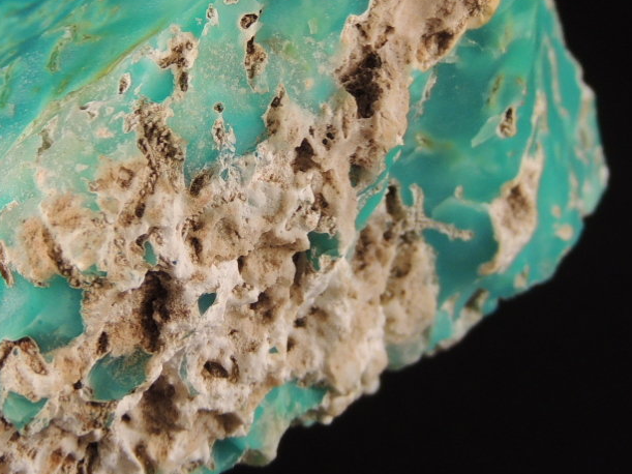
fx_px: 2391
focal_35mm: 131
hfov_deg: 15.0
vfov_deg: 11.3
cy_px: 92
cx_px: 207
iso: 140
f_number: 3.6
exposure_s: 1/250
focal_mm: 8.9
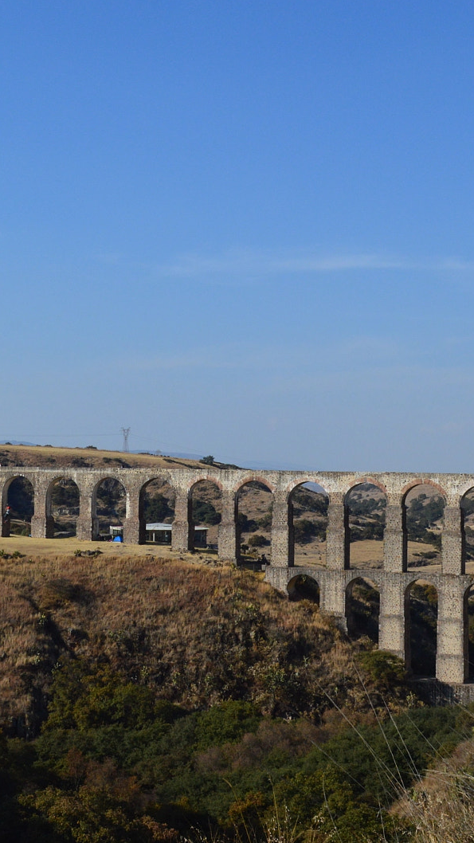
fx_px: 1274
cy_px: 420
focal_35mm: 57
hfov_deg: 21.0
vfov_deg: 36.6
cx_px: 157
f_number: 11
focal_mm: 24
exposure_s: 1/500
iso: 400
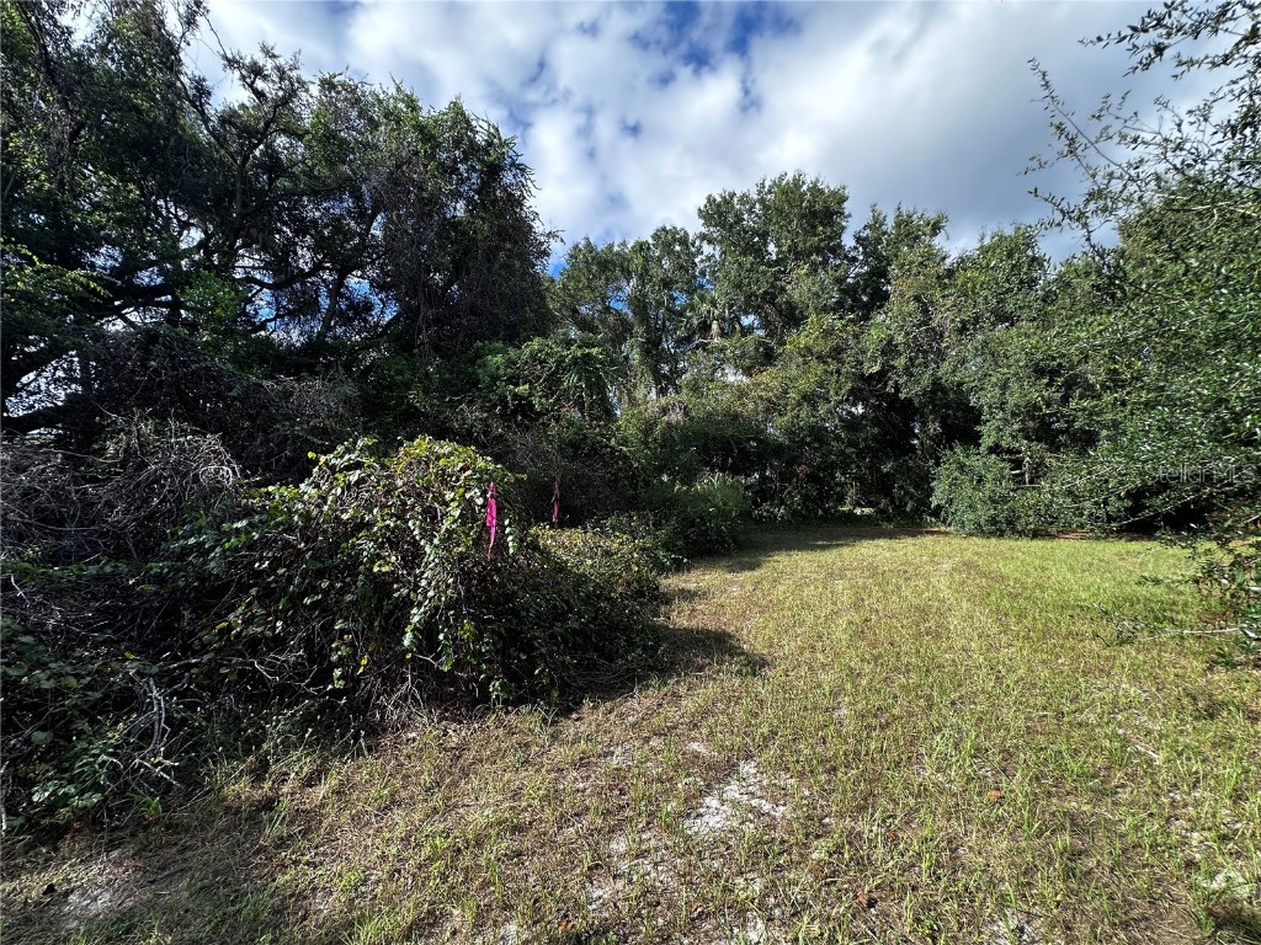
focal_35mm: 14
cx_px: 630
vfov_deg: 85.7
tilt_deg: +3.8
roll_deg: +0.2
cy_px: 472
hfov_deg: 102.1
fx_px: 510
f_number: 2.2
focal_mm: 2.22
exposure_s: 1/465
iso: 40
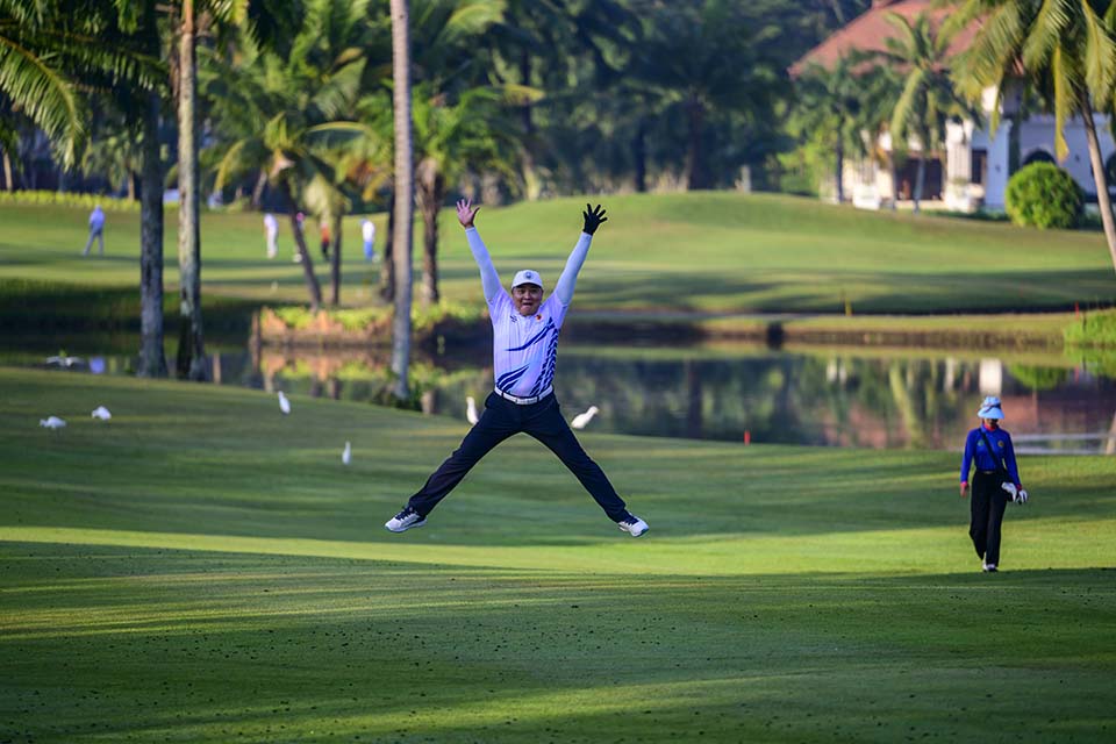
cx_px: 558
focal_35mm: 200
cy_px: 372
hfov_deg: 10.3
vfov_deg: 6.9
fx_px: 6200
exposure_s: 1/3200
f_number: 2.8
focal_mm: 200
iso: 500
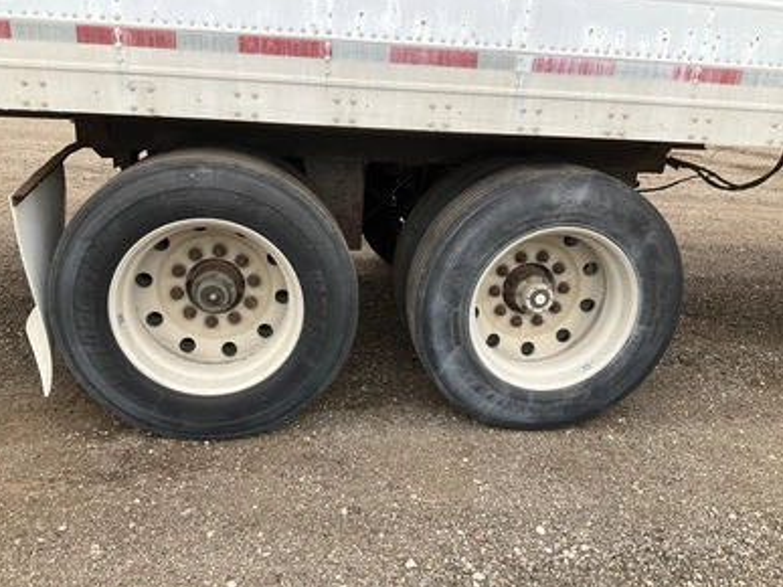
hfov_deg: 60.0
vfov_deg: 46.8
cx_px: 380
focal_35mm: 30
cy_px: 298
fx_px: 678
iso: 20
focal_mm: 3
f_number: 1.8
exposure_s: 1/192
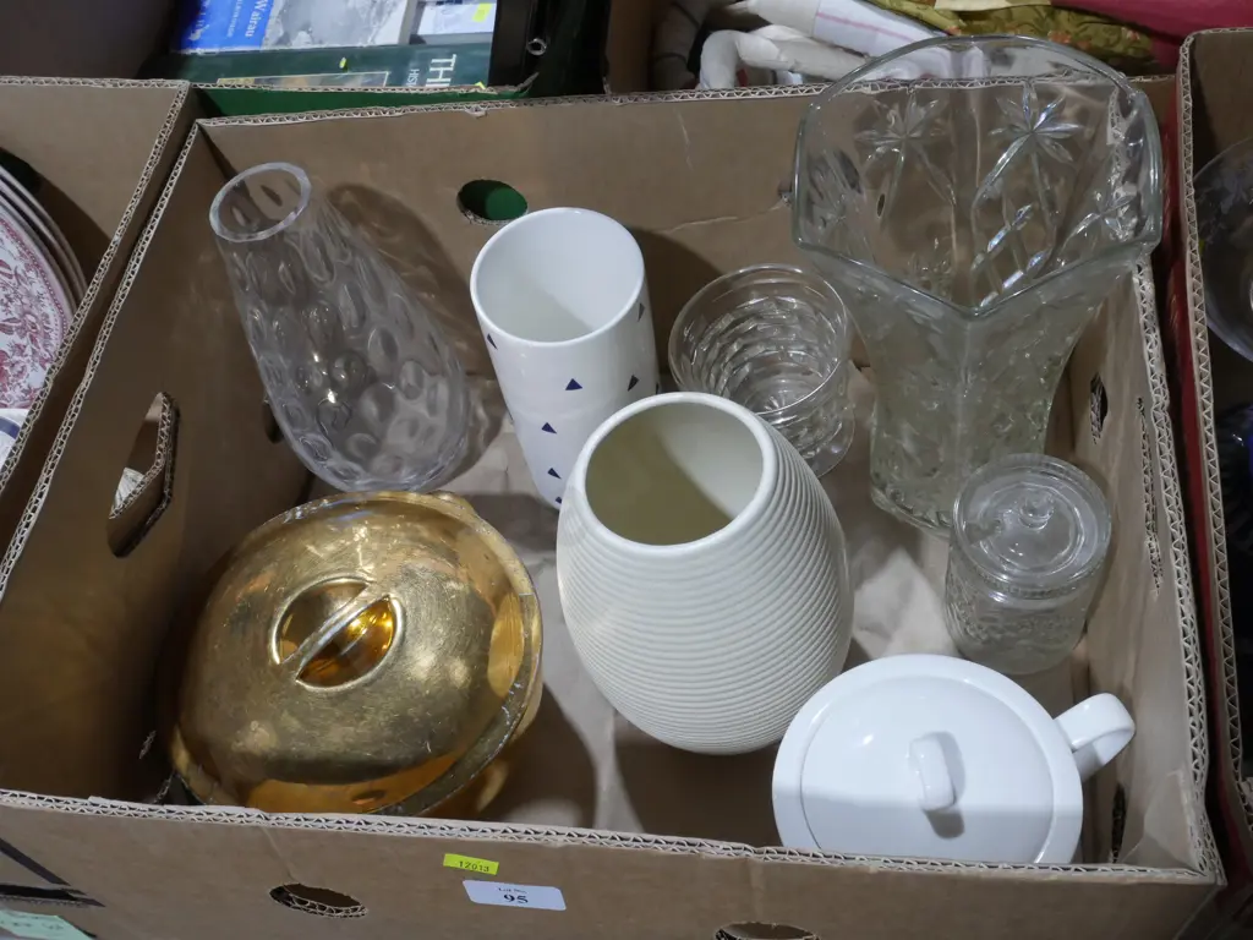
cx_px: 626
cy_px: 470
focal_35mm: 38
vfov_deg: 37.7
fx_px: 1375
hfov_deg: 49.0
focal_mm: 19
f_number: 11
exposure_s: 1/60
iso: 1250
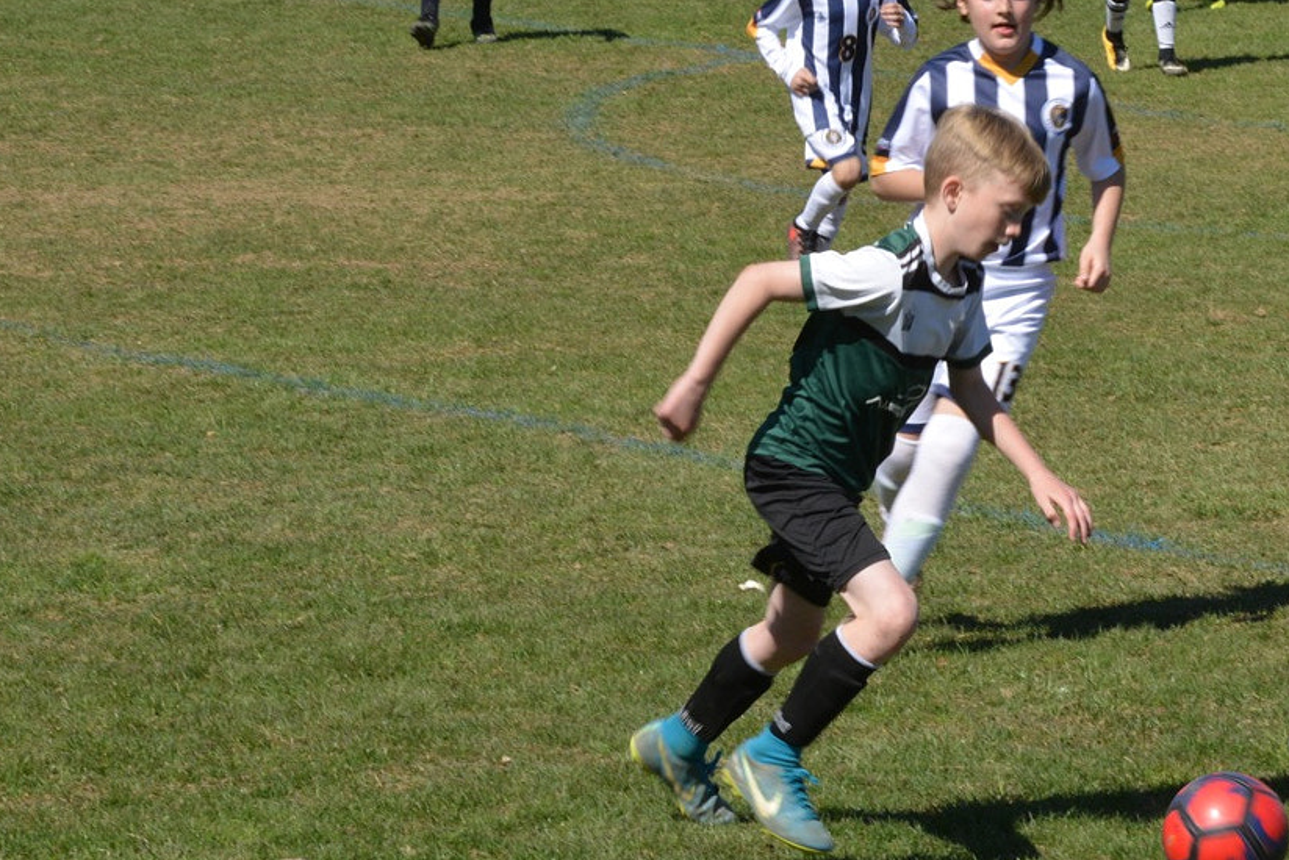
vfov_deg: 5.9
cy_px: 293
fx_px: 8345
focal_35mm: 233
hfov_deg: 8.8
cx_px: 1233
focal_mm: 120
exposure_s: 1/160
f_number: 22
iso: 560
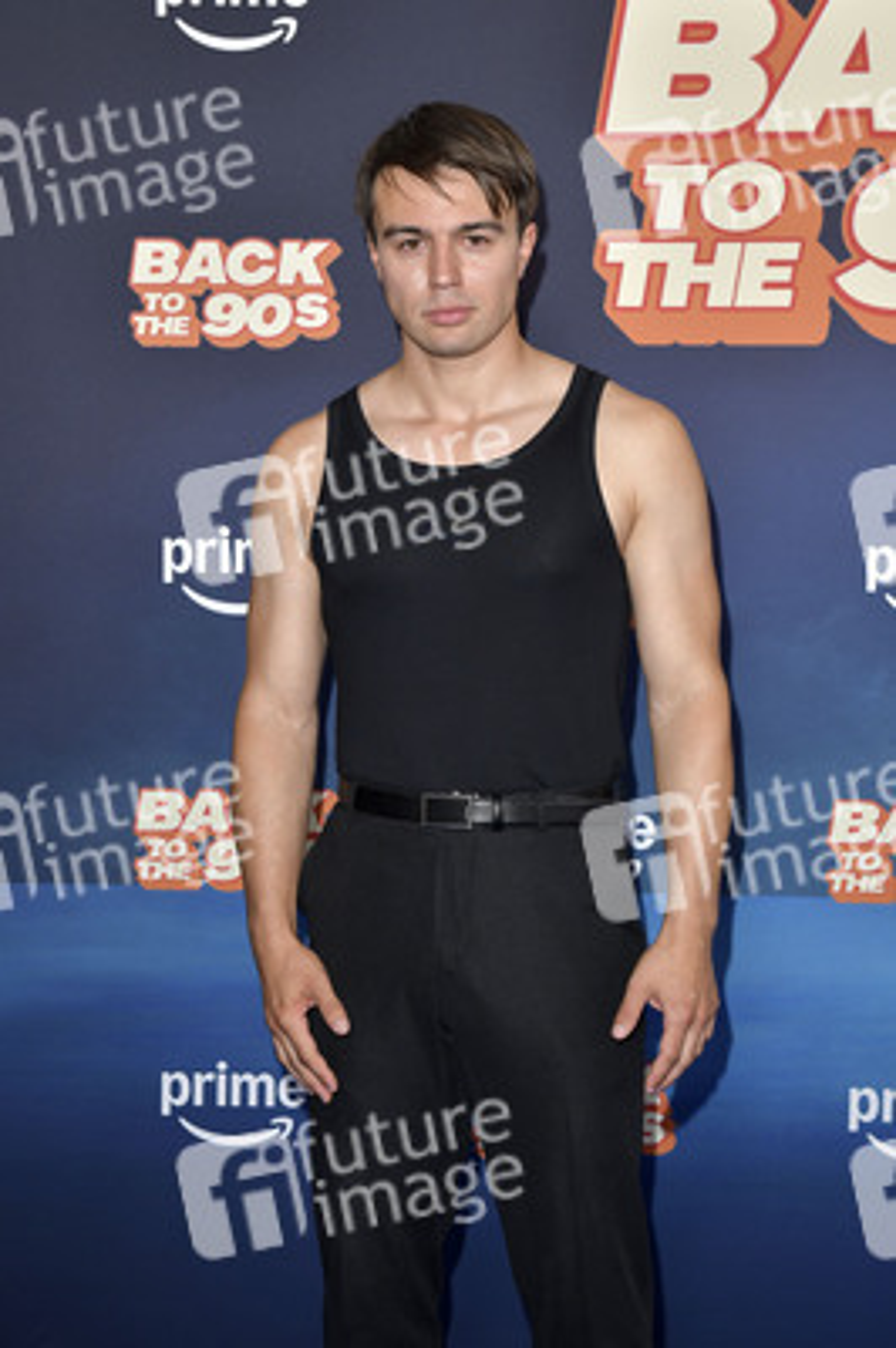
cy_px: 674
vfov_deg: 39.6
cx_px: 448
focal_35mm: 50
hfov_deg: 26.9
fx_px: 1870
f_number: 6.3
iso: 800
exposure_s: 1/200
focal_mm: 50
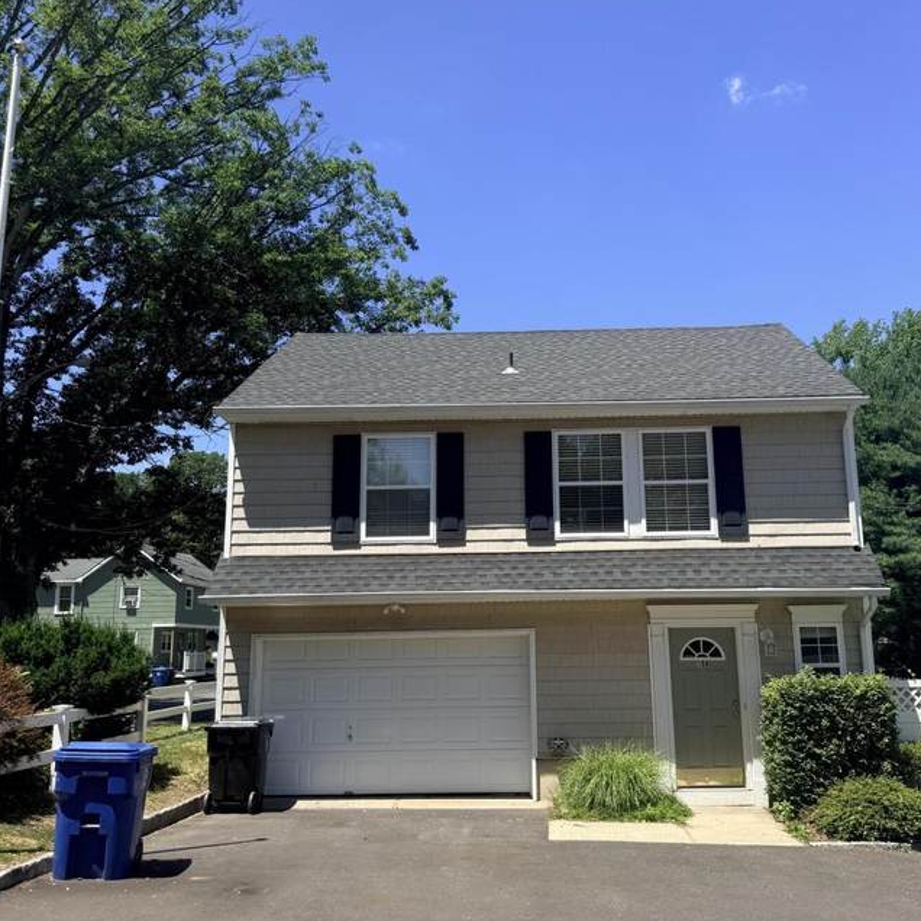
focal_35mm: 32
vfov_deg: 51.1
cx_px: 518
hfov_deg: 51.0
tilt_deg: +11.8
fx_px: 963
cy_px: 447
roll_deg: +0.9
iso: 80
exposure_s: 1/3759
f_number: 1.78
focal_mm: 6.76
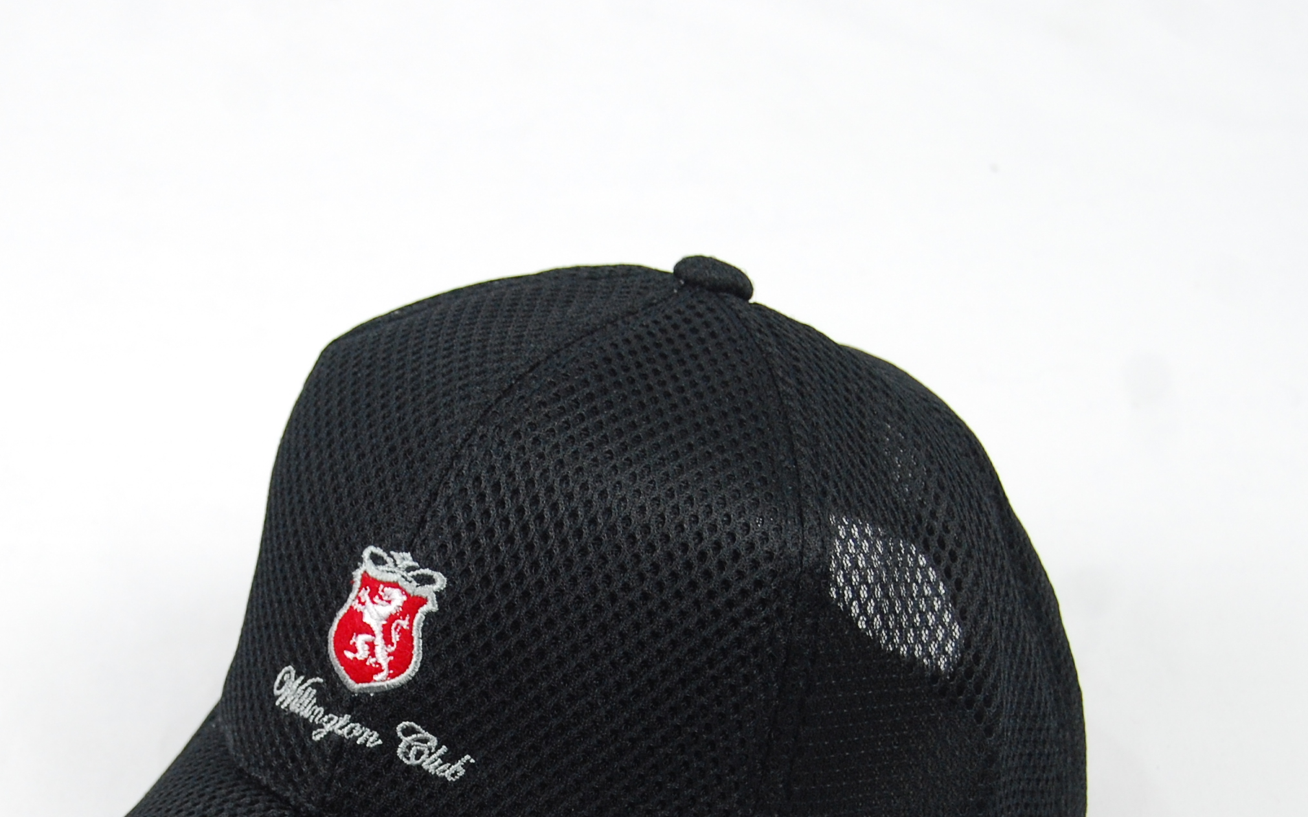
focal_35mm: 135
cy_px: 779
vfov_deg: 9.7
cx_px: 439
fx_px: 4812
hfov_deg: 15.4
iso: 400
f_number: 5.3
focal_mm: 46
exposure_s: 1/30
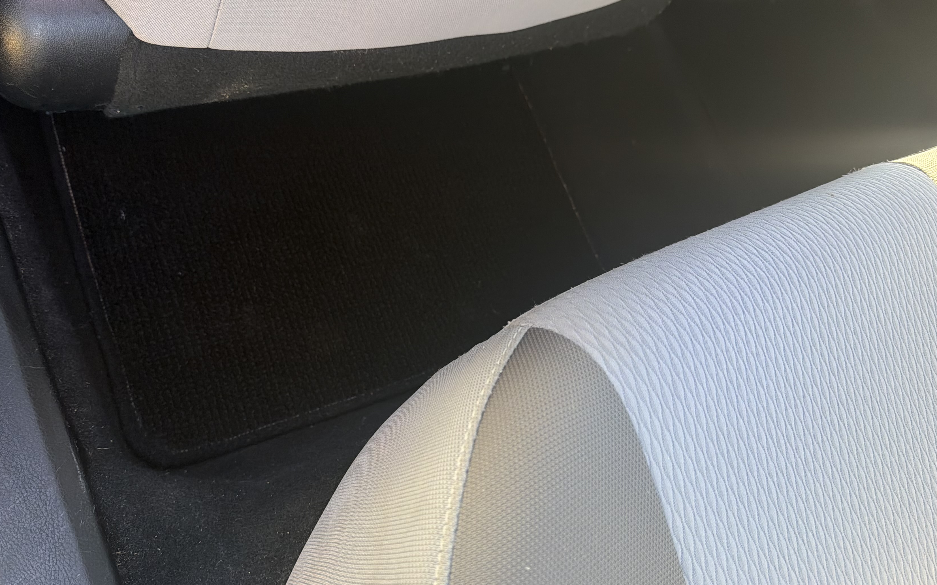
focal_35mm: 31
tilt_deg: -53.1
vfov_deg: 40.5
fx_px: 792
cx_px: 428
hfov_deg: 61.1
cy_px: 247
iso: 160
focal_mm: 6.76
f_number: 1.78
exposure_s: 1/121
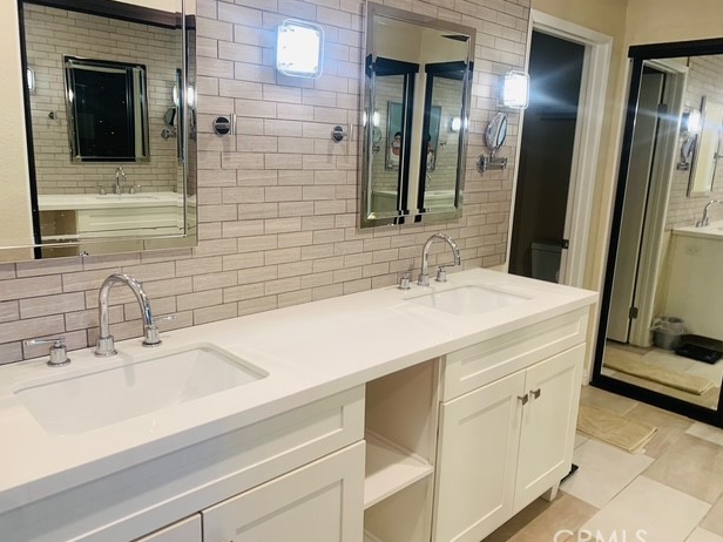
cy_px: 276
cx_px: 367
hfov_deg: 65.3
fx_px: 564
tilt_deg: -10.5
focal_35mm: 27
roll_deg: -4.4
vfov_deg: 51.4
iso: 80
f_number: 1.8
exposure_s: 1/60
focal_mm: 4.25
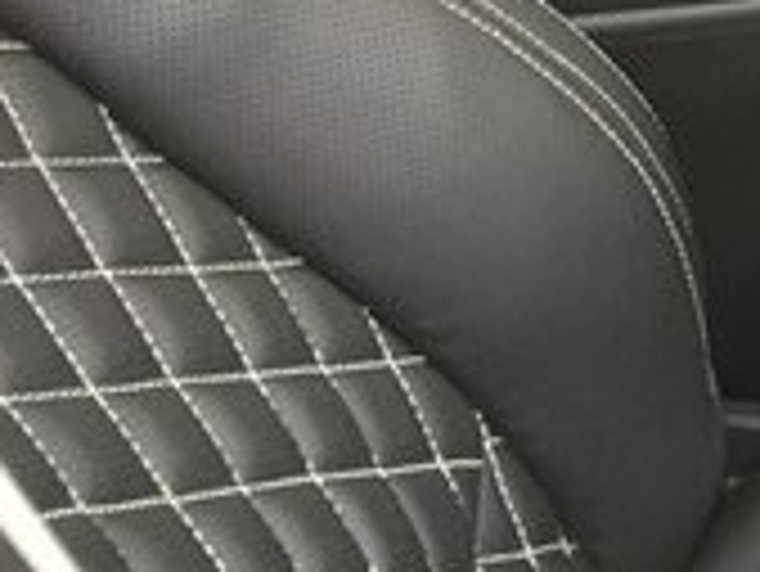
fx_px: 2483
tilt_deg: -34.8
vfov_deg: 12.8
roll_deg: -4.2
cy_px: -137
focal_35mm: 113
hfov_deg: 14.9
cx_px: 1421
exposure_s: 1/33
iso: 200
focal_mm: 4.15
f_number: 2.2
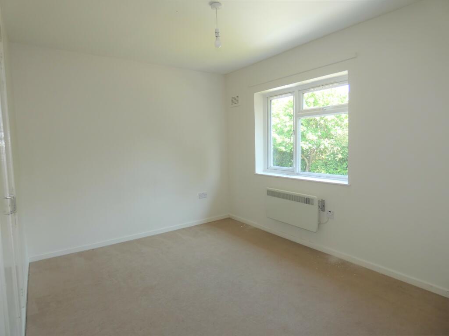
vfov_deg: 66.0
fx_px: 259
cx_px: 224
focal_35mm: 20
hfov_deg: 81.7
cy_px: 168
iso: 80
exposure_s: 1/50
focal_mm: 3.6
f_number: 2.8
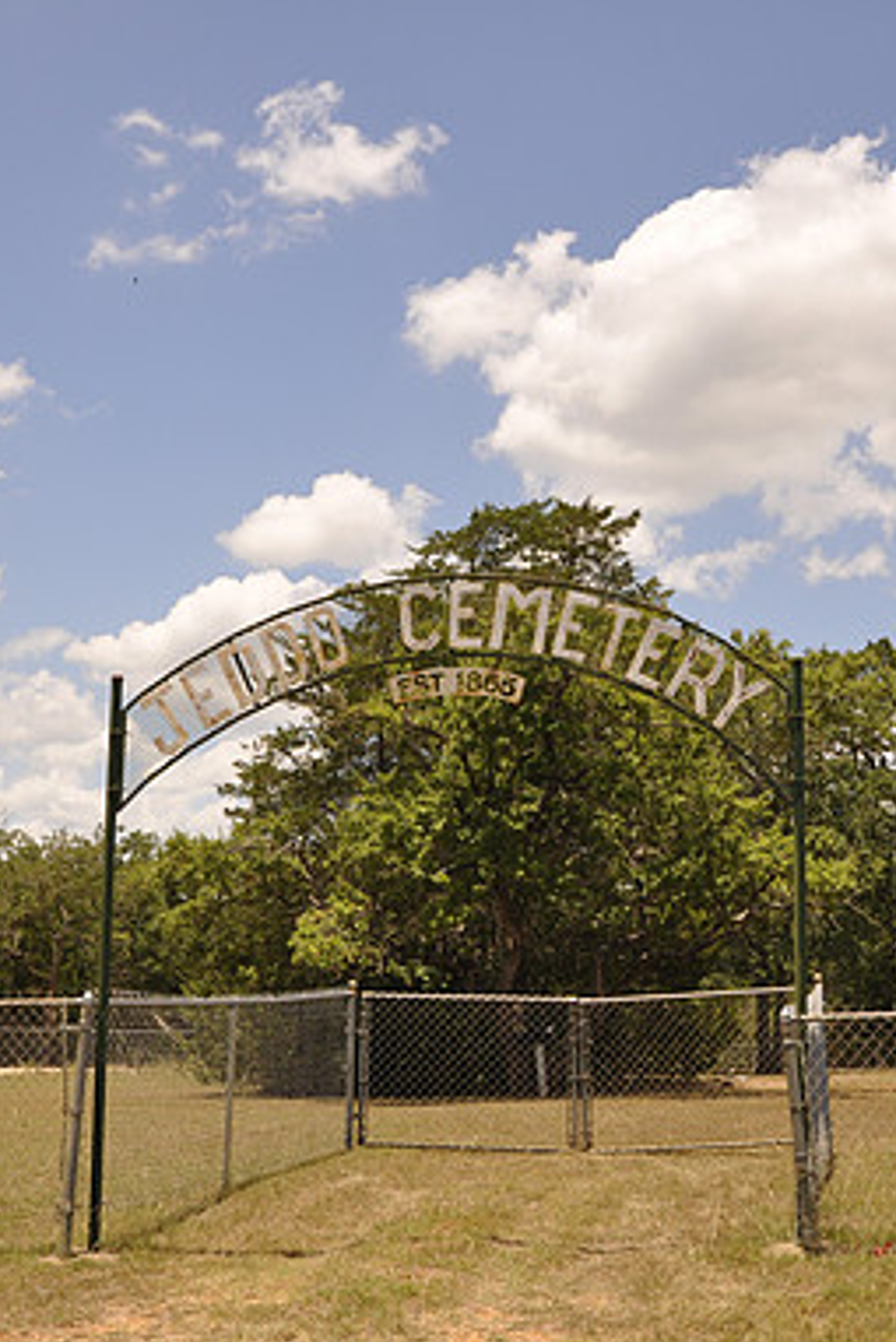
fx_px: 1865
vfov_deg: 39.6
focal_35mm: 50
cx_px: 520
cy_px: 673
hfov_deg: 27.0
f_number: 7.1
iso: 200
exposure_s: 1/200
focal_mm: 22
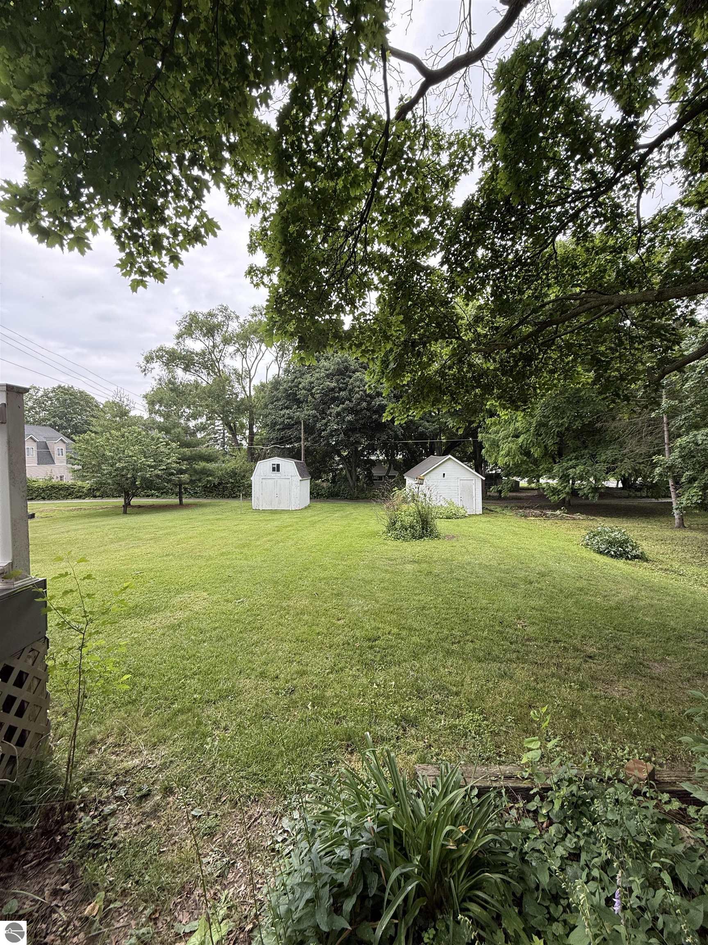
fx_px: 382
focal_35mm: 14
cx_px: 354
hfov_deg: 85.7
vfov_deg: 102.1
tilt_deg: -1.7
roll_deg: +0.0
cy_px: 472
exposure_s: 1/217
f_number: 2.2
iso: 64
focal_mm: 2.22
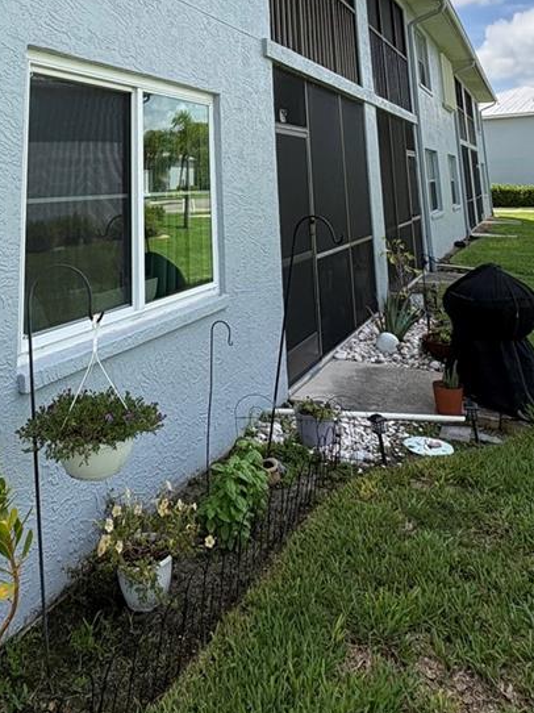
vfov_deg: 50.9
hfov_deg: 44.8
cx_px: 179
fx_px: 638
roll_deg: -0.6
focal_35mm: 31
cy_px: 57
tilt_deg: +9.3
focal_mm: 2.22
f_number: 2.2
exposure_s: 1/1178
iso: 64
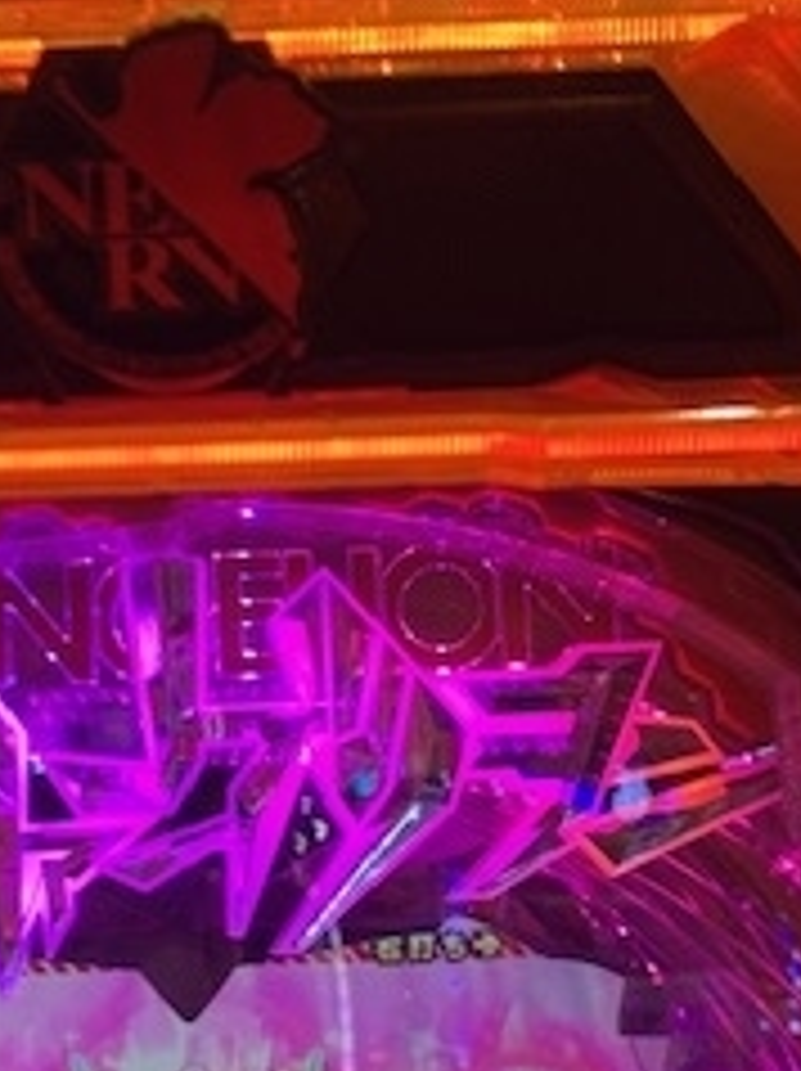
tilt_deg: +4.0
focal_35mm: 70
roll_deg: +0.9
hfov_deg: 20.8
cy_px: 778
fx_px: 2164
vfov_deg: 27.5
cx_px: 189
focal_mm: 4.25
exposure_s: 1/89
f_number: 1.8
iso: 50
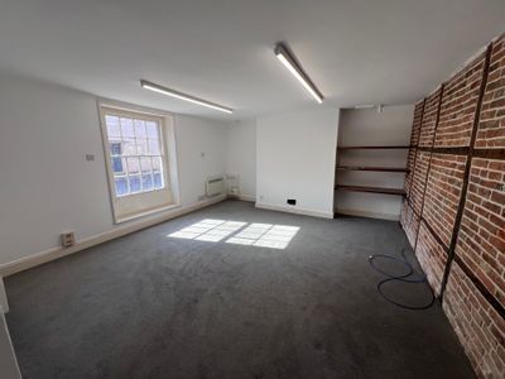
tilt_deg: -10.7
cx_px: 252
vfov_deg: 89.9
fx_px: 190
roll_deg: +0.7
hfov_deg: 106.2
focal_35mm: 13
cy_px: 190
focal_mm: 1.57
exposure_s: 1/209
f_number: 1.8
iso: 32
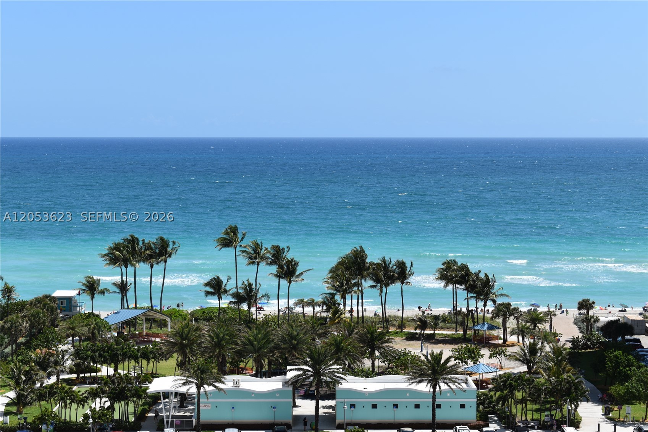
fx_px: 1404
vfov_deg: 17.5
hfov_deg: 26.0
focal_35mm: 78
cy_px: 216
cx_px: 324
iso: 100
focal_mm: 52
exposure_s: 1/320
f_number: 9
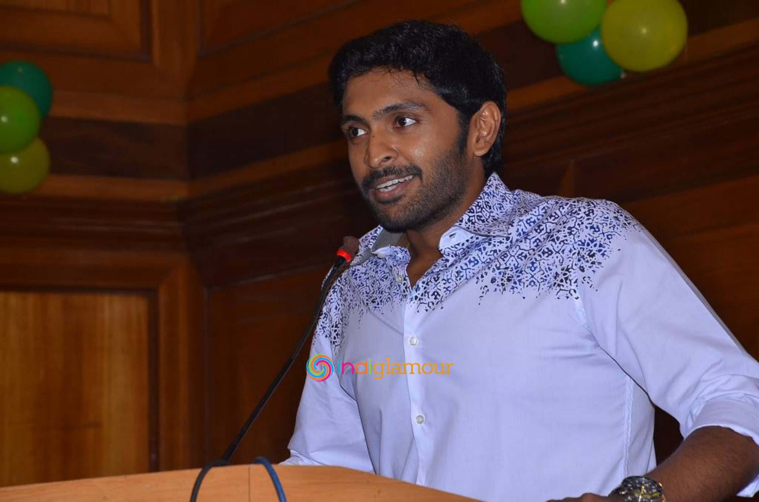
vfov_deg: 8.7
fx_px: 3314
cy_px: 251
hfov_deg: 13.1
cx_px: 380
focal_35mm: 158
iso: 800
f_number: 10
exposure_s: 1/125
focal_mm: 105
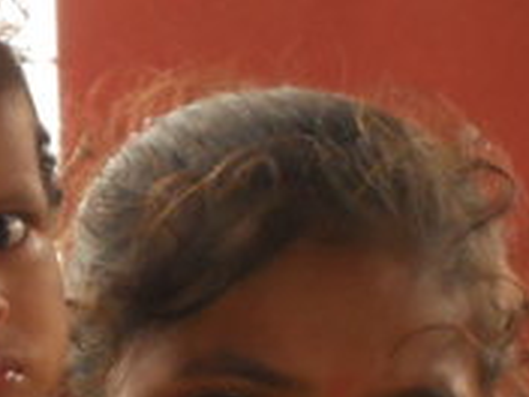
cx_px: 346
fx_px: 6862
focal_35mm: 449
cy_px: 887
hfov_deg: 4.4
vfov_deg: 3.3
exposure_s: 1/60
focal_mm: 13.9
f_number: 5.9
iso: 200
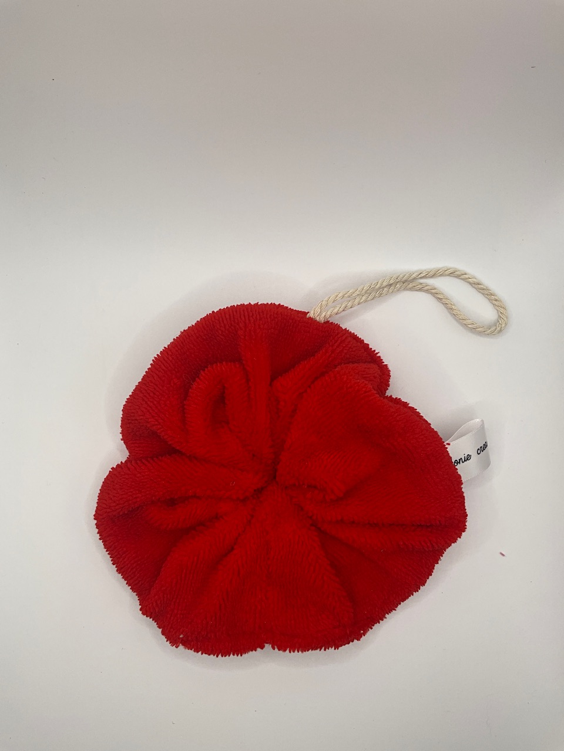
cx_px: 282
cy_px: 376
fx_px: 630
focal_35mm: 29
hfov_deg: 48.2
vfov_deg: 61.7
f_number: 1.8
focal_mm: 3
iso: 20
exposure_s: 1/168
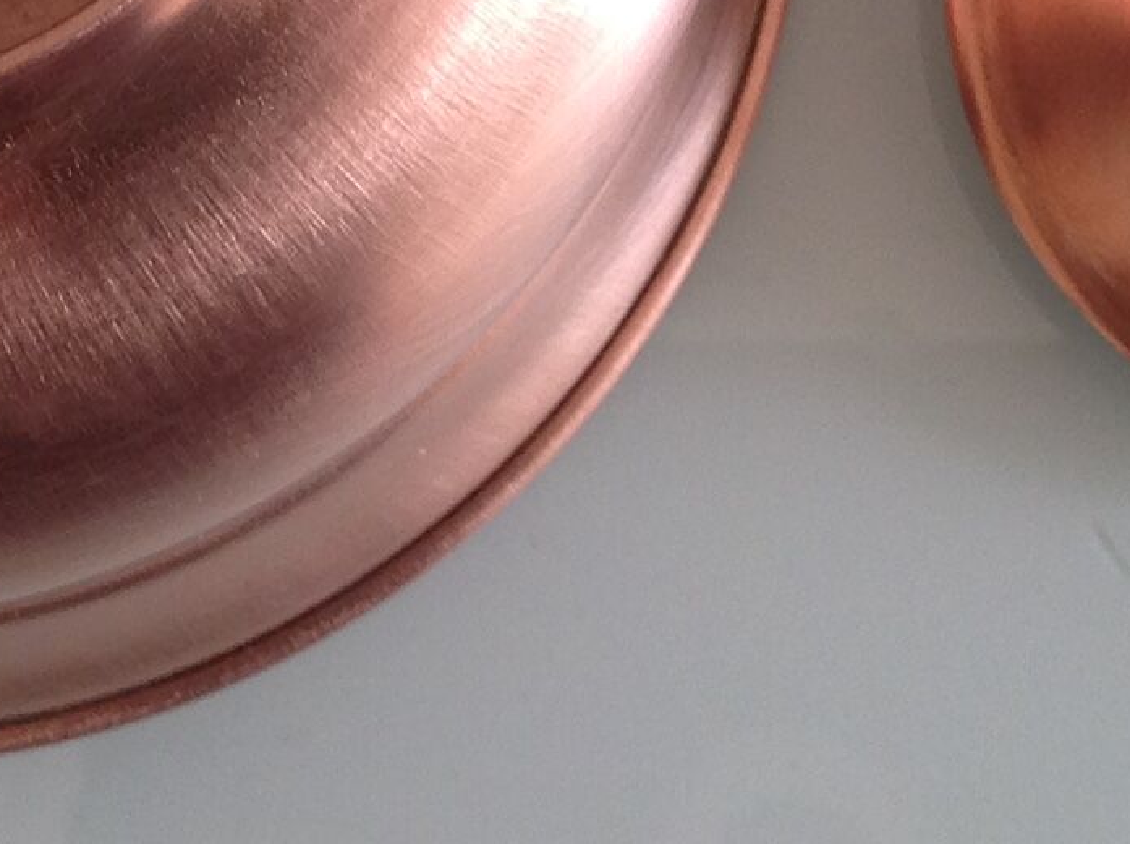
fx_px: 4236
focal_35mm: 130
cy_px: -595
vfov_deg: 10.8
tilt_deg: -76.2
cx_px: 183
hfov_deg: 15.1
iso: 50
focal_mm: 4.28
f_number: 2.4
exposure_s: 1/40
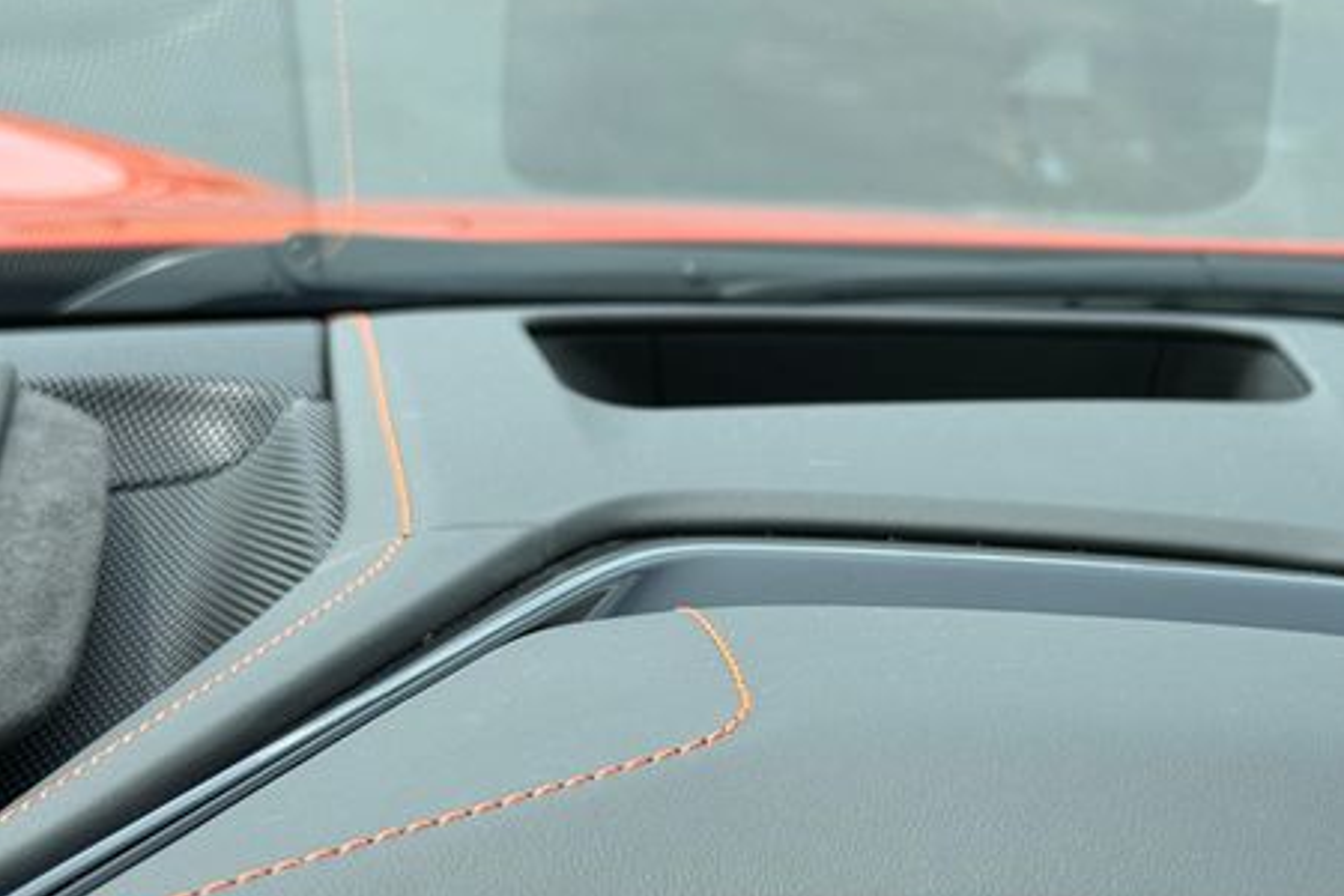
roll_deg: -6.1
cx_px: 953
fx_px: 2650
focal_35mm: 71
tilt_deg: -16.5
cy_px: 445
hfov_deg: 28.2
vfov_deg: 19.2
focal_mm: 6.76
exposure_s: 1/1403
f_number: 1.78
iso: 64
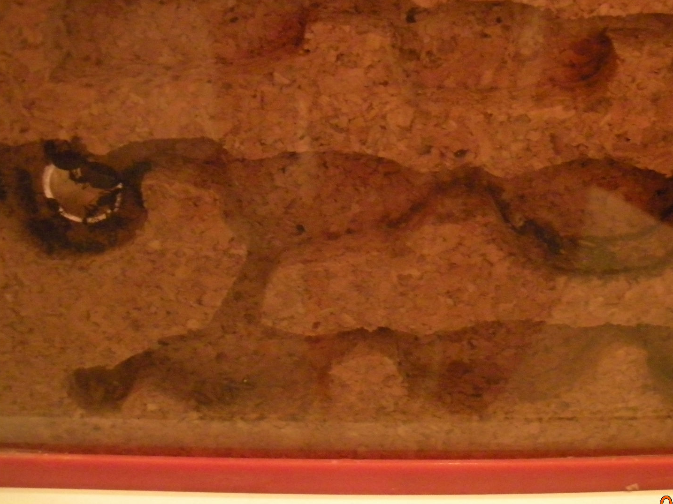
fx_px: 972
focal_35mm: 50
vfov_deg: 29.1
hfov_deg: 37.6
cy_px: 223
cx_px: 474
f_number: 3.5
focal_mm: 6.3
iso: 800
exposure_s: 1/8
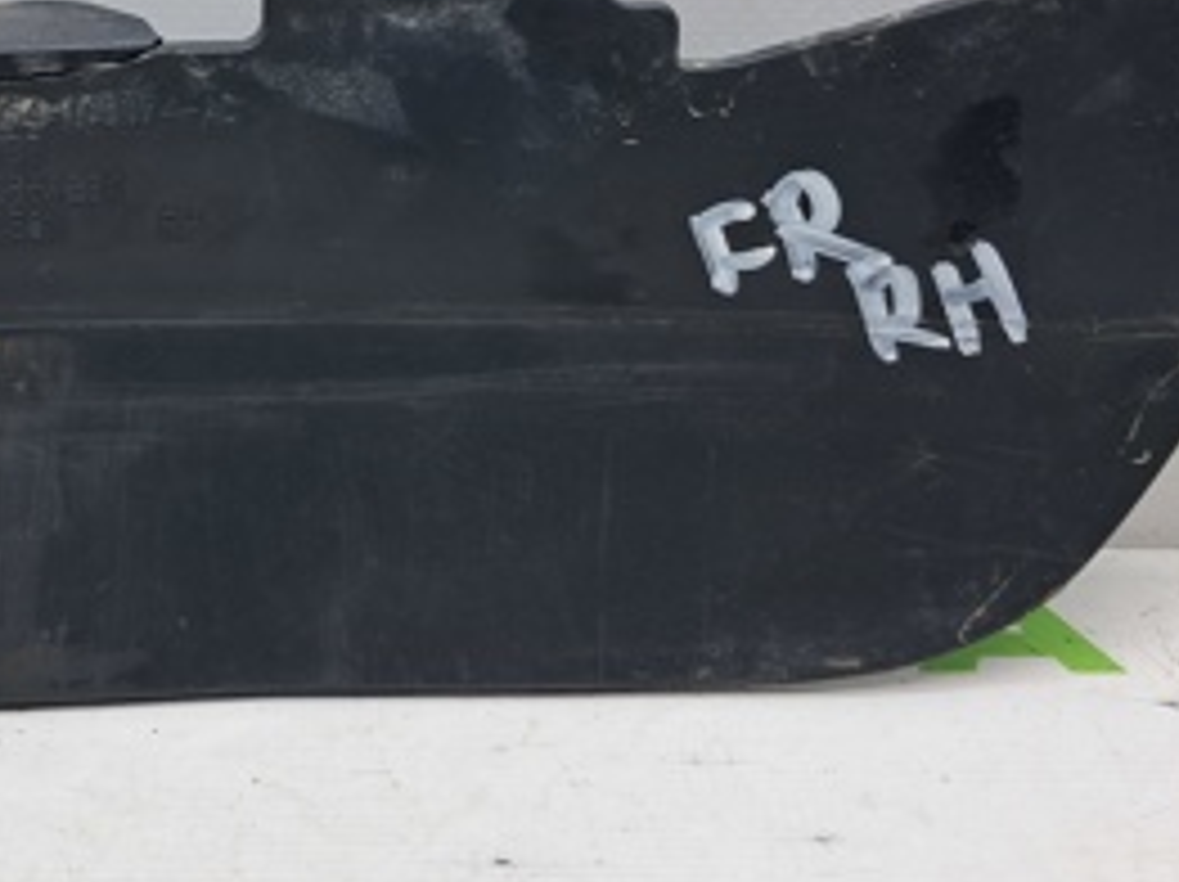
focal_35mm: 66
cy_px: 142
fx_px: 2246
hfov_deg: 29.0
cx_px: 306
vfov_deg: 21.9
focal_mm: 4
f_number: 1.8
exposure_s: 1/50
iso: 50
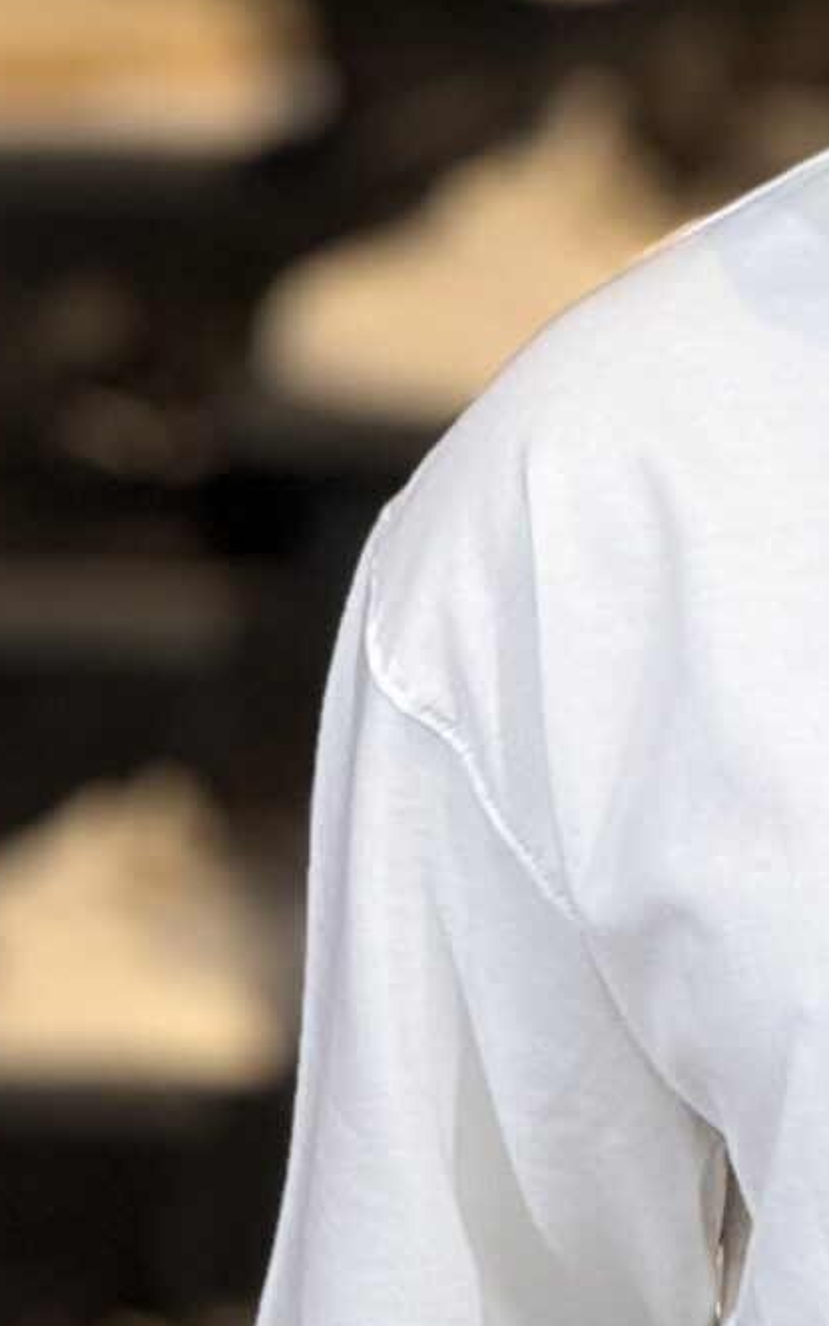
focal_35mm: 489
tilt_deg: -5.9
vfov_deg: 4.3
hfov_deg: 2.7
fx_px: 17684
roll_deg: -1.8
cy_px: 1350
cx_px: 1441
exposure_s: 1/100
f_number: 2.8
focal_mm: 15.66
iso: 100
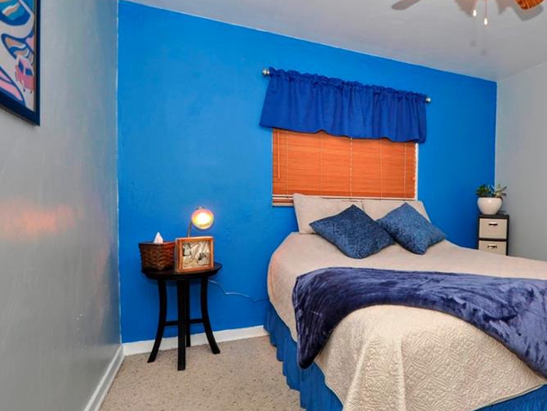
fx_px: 348
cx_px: 406
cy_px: 221
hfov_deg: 71.5
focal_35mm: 22
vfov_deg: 61.0
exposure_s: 1/60
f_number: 4.5
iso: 250
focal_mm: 10
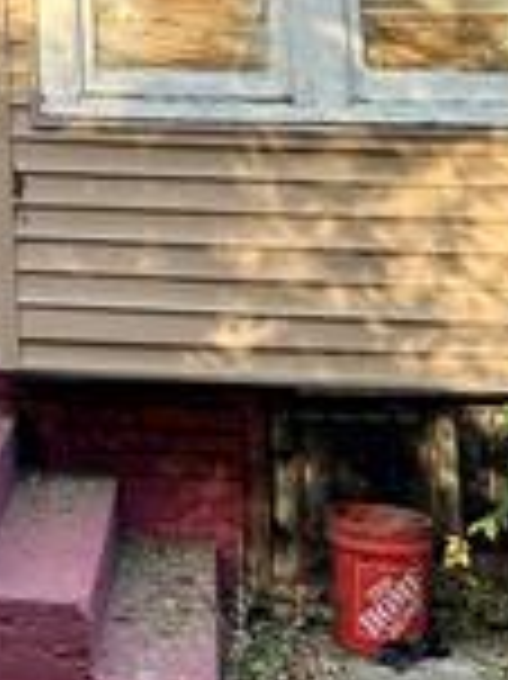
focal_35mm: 122
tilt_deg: +10.9
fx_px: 2391
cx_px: -432
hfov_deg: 11.2
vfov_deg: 14.7
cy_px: -419
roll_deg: -1.1
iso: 80
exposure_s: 1/331
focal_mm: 6.86
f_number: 1.78
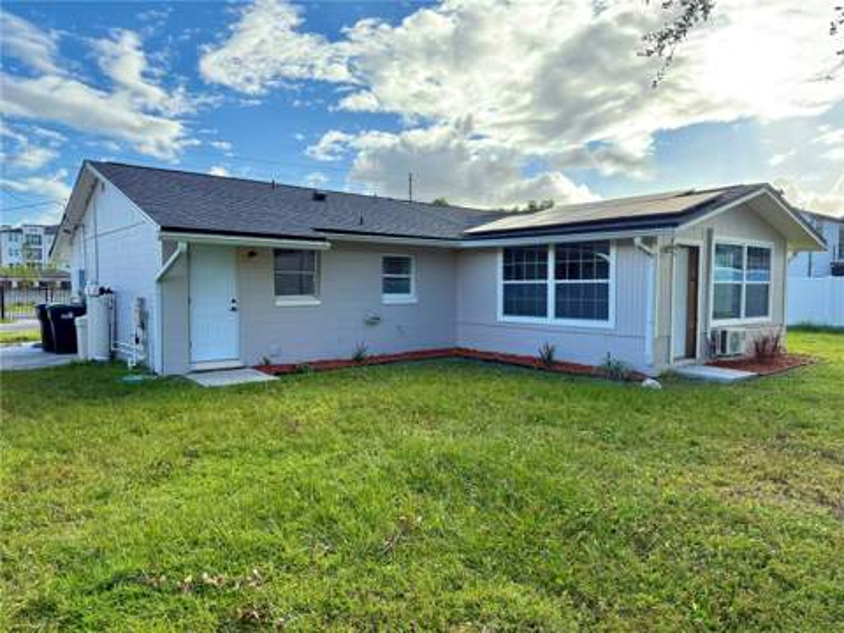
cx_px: 422
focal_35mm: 24
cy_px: 316
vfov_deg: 56.8
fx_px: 585
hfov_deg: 71.6
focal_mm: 6.76
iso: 100
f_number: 1.78
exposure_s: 1/888
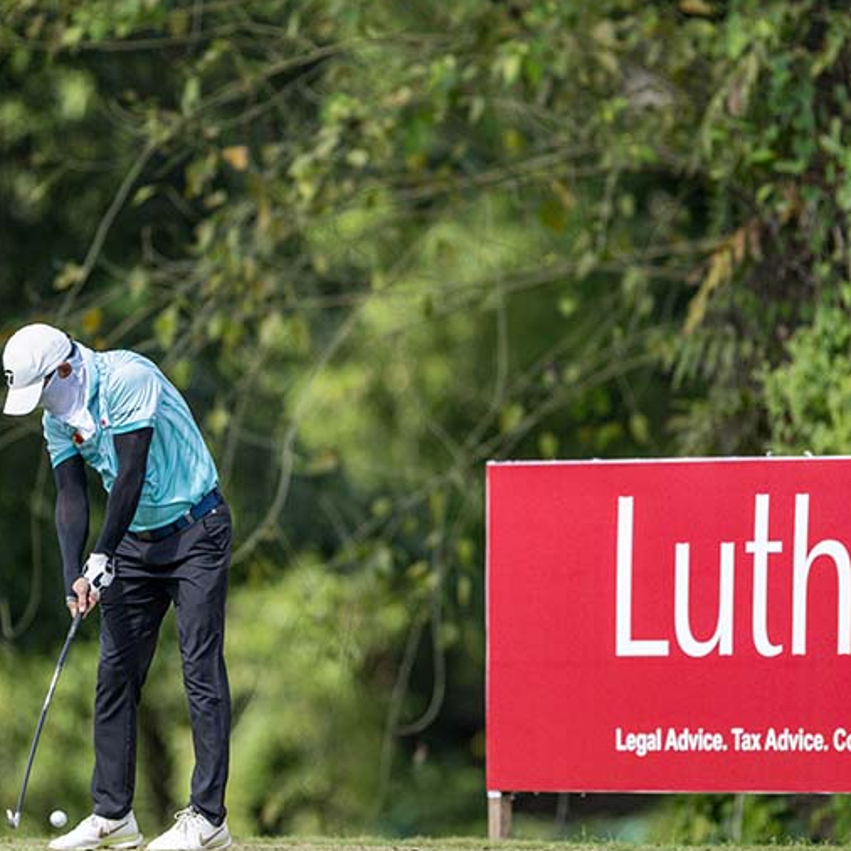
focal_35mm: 645
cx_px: 392
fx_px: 17940
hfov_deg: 2.7
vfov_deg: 2.7
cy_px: 415
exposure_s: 1/6400
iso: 1600
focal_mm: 400
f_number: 2.8
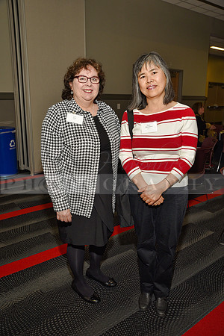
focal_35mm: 31
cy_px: 168
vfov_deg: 60.3
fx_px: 289
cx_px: 112
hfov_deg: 42.3
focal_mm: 31
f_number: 5
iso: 200
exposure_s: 1/60
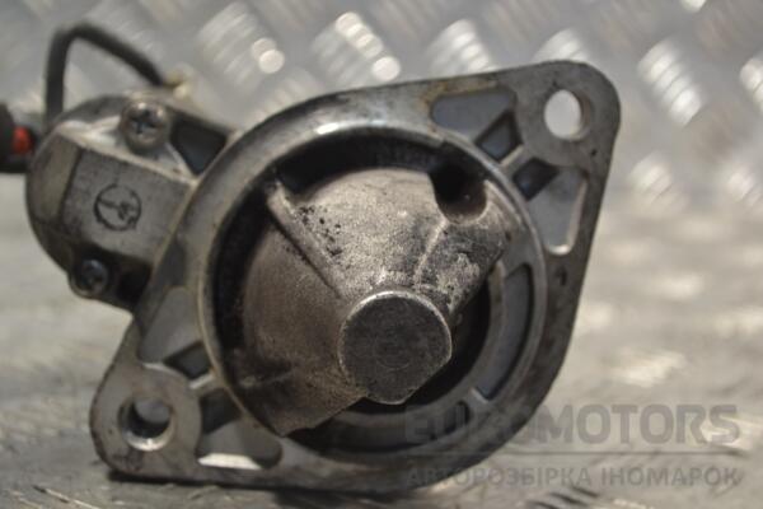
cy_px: 254
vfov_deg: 20.2
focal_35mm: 68
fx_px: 1431
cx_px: 382
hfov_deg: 29.9
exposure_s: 1/60
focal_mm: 45
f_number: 5.3
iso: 500
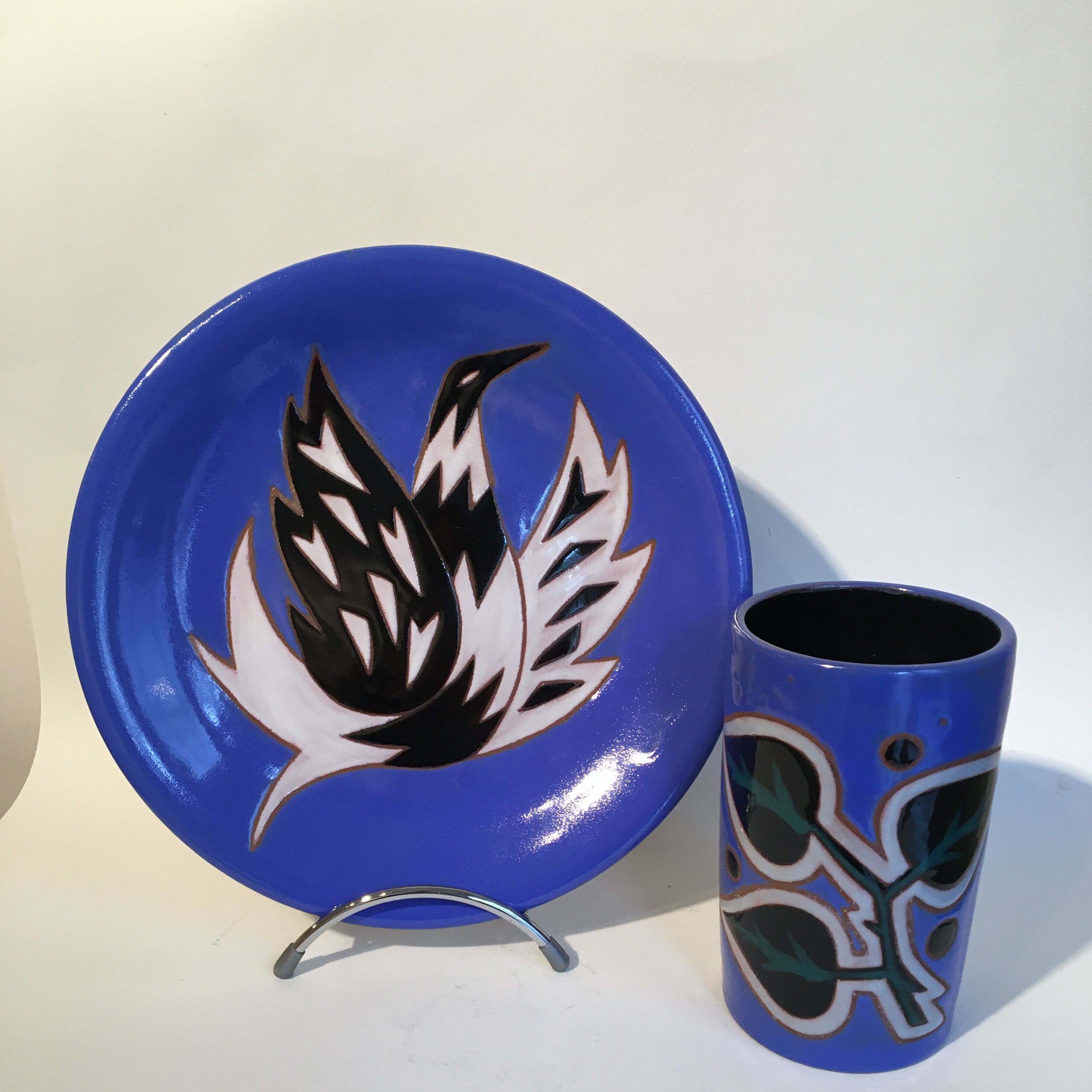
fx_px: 1249
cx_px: 550
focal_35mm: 35
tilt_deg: -21.3
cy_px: 683
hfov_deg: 47.2
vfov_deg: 46.8
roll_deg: -0.1
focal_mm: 4.15
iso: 50
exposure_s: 1/33
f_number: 2.2
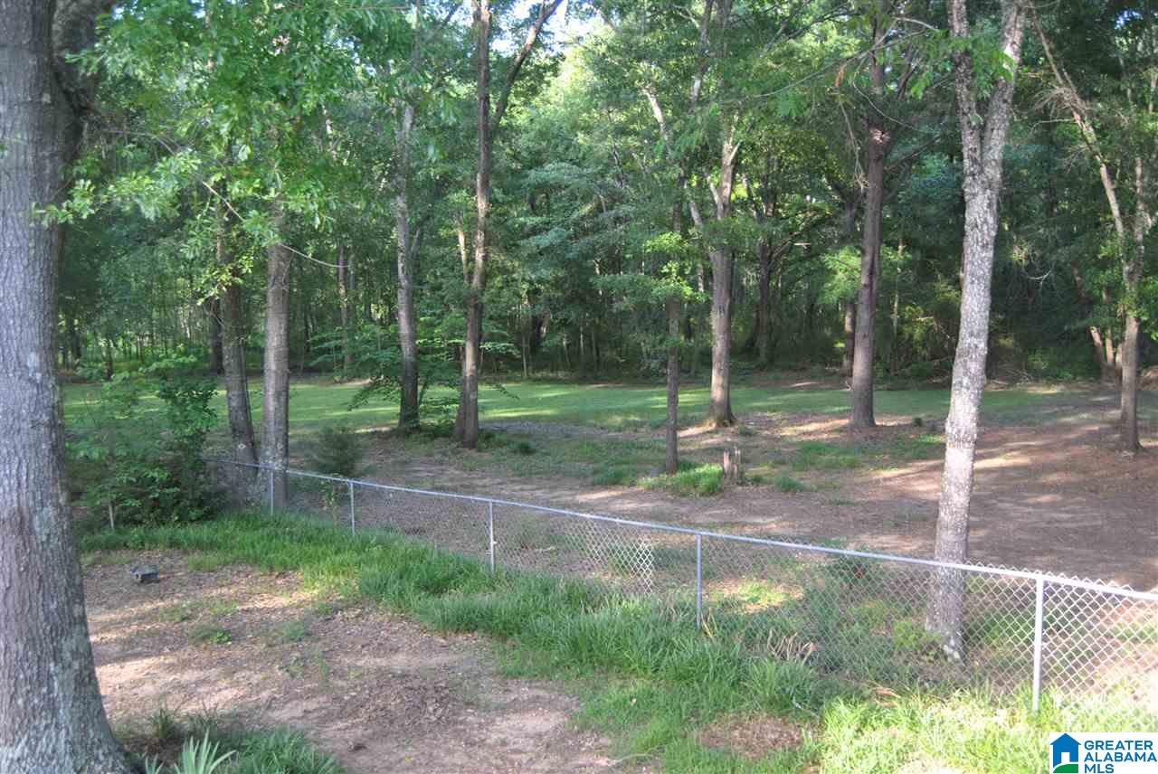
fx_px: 966
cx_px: 579
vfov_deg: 43.7
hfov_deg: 61.9
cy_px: 387
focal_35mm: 30
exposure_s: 1/125
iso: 360
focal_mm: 20
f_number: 3.5
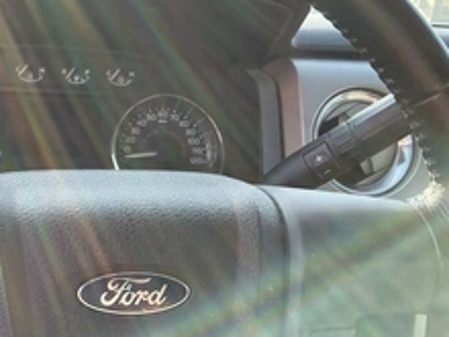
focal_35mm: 51
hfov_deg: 36.3
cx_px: 96
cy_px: 261
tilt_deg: -22.3
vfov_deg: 28.1
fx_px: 662
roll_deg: -2.8
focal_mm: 3
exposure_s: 1/144
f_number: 1.8
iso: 32
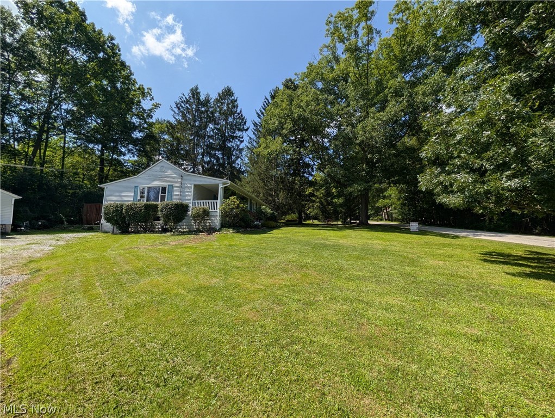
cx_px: 278
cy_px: 209
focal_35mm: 12
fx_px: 193
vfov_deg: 94.6
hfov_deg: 110.5
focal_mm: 2.02
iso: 52
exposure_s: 1/3077
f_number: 1.7
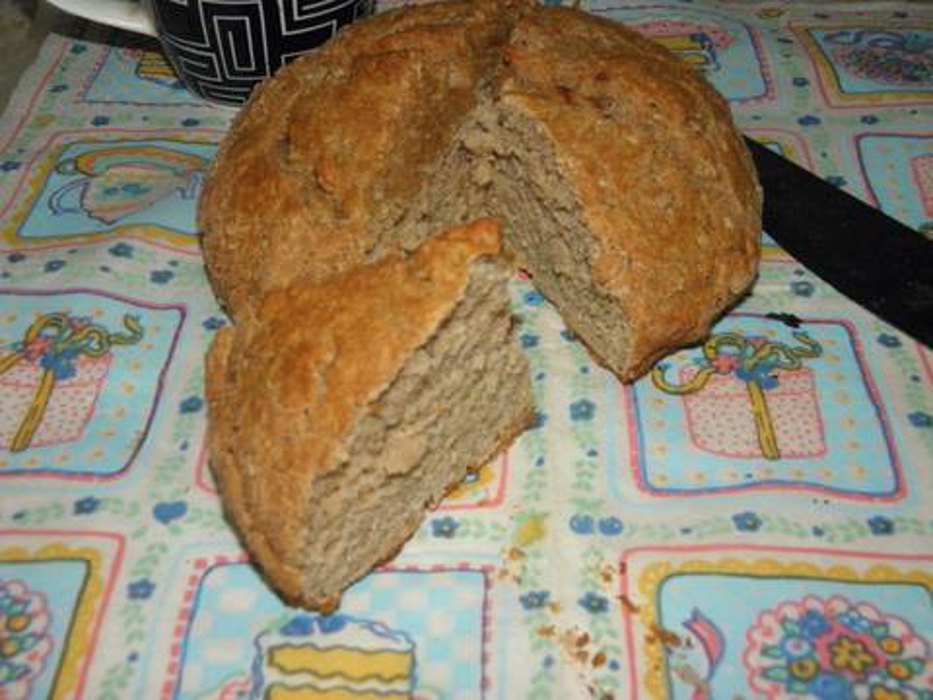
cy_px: 350
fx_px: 1105
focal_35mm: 41
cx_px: 466
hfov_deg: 45.8
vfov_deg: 35.1
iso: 400
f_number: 7.6
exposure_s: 1/100
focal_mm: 7.5
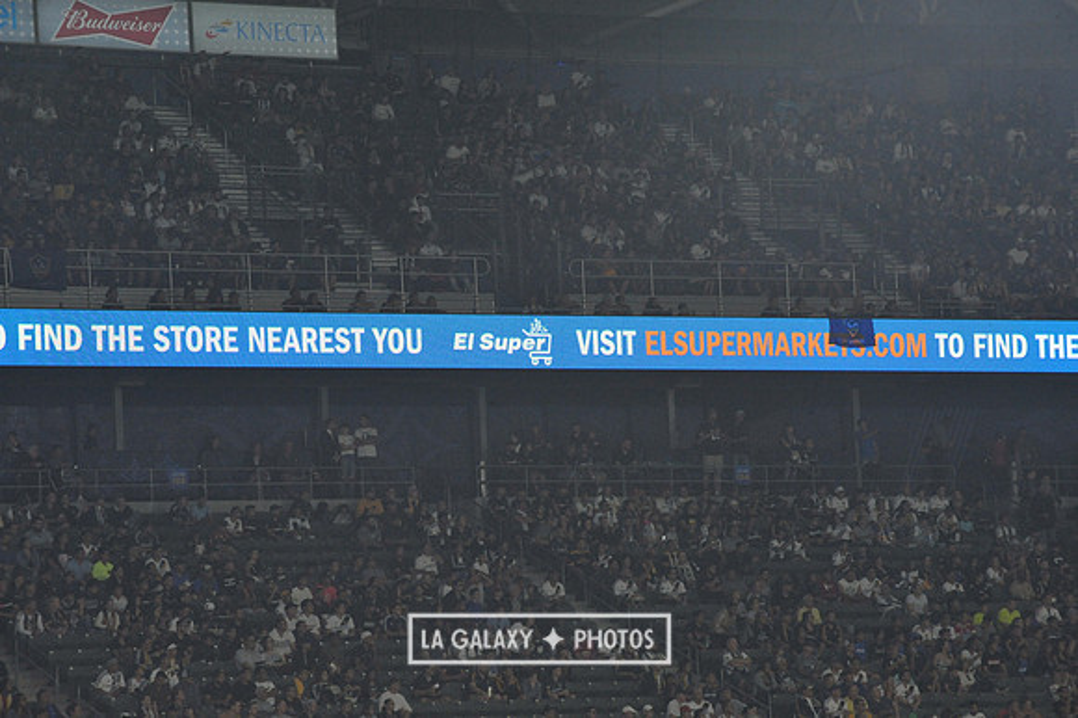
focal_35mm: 200
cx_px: 539
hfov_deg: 10.3
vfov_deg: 6.9
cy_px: 359
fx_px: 5985
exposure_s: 1/500
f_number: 11
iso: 3200
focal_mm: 200
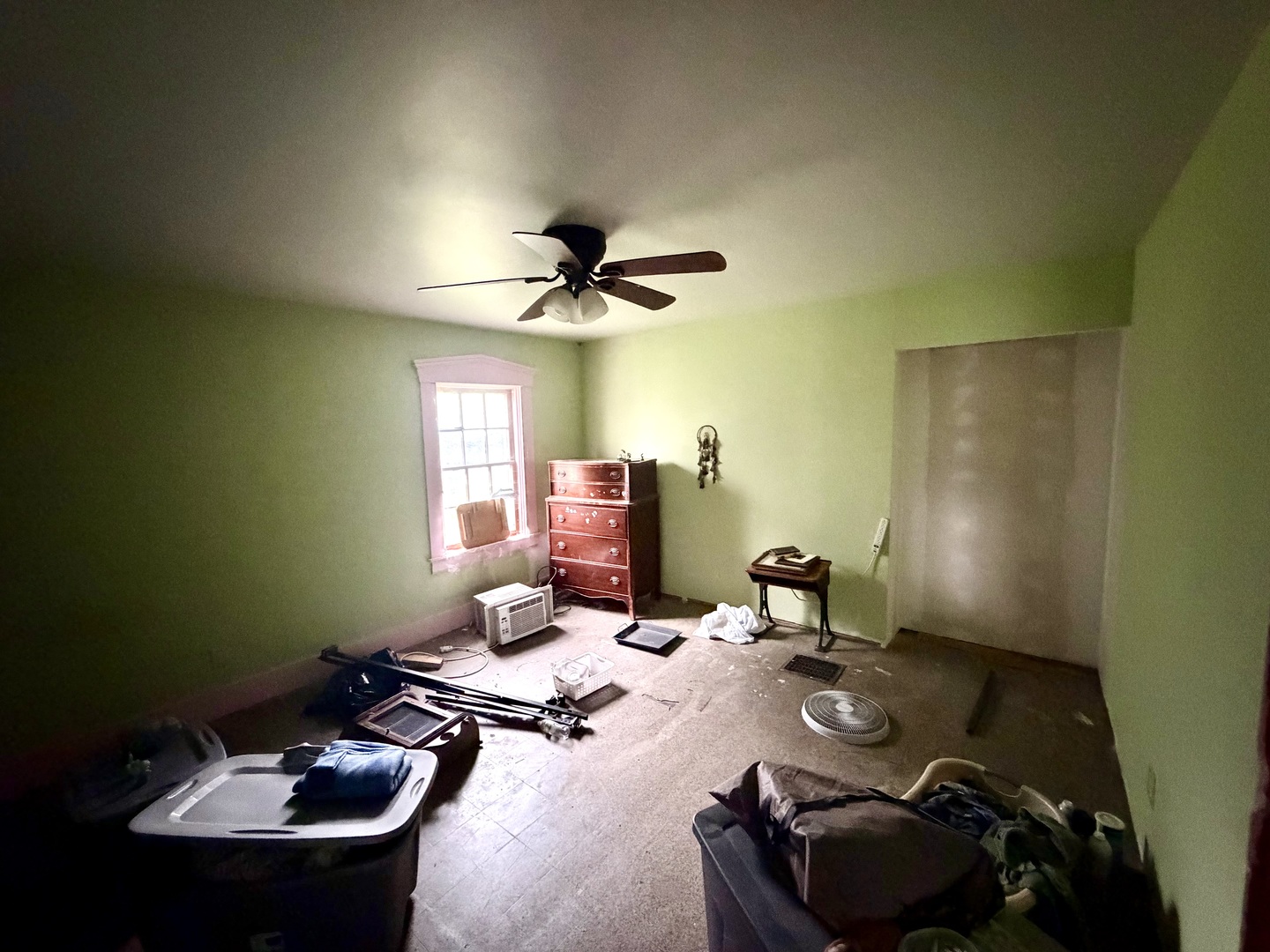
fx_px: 514
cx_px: 635
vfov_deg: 85.7
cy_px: 476
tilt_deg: -4.3
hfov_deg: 102.1
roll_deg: +2.0
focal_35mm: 14
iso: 1600
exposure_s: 1/40
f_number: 2.2
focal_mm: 2.22
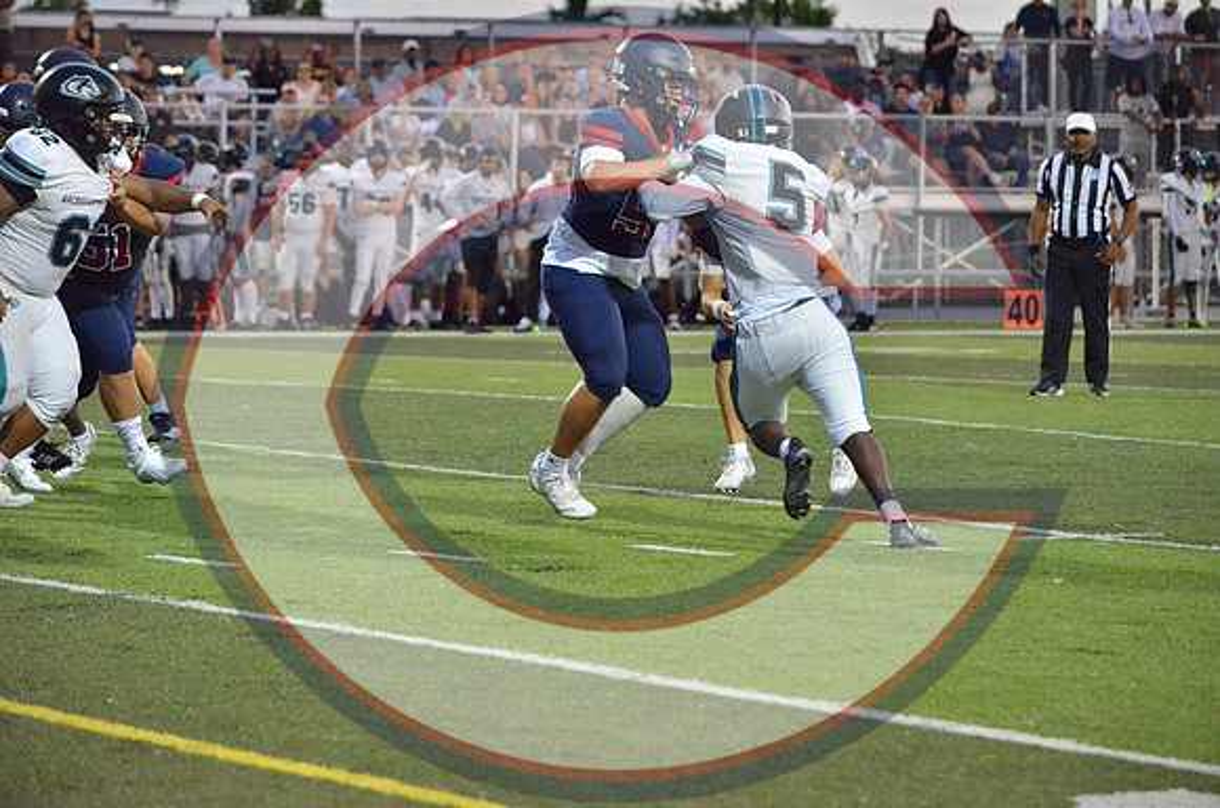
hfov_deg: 11.4
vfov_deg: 7.6
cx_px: 610
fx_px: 6087
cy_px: 404
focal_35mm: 180
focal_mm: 120
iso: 5600
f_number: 4.8
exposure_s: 1/500
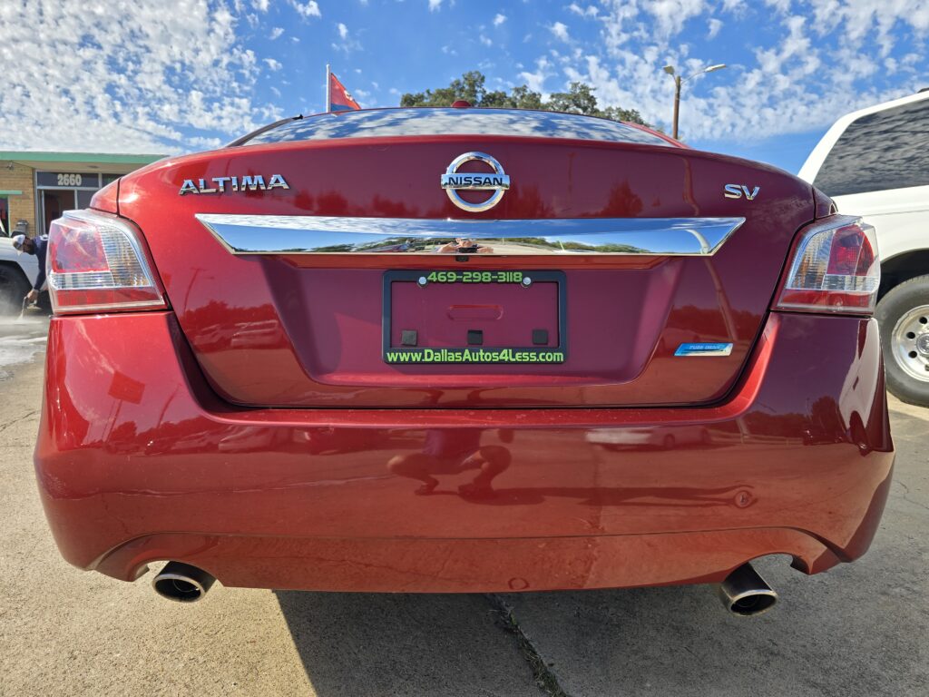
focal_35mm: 23
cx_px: 464
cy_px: 348
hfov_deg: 73.9
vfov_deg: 58.9
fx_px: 617
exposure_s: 1/617
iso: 12
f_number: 1.7
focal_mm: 6.3
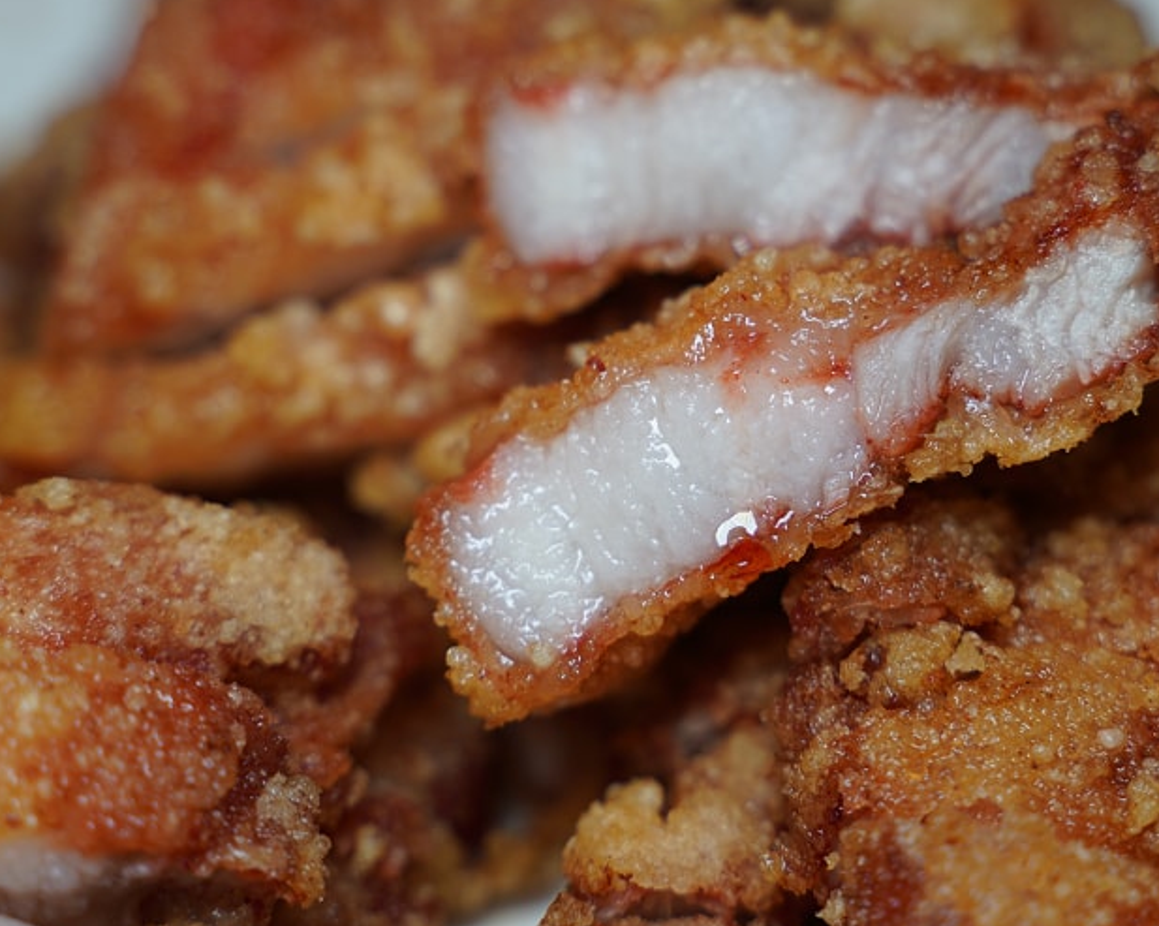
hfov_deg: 14.1
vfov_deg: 11.3
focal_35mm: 137
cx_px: 684
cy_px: 378
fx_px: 4697
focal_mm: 75
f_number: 4
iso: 125
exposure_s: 1/80
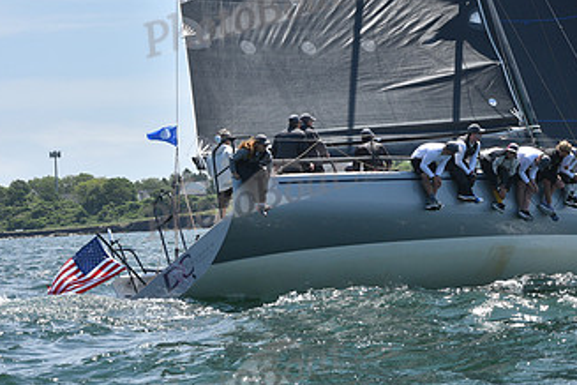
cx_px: 485
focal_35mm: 124
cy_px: 79
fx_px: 1987
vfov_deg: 11.0
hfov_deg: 16.4
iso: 250
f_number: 6.3
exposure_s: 1/1250
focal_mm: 70
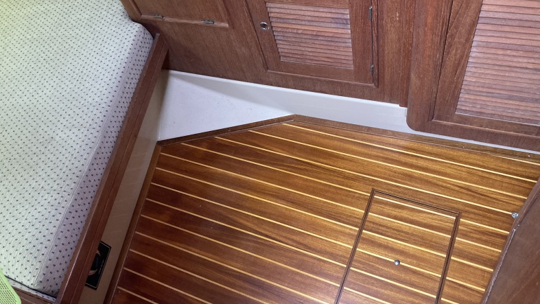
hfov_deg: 62.6
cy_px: 167
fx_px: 444
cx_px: 267
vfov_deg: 37.8
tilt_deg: -59.6
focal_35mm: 31
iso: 320
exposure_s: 1/55
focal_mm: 3.99
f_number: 1.8
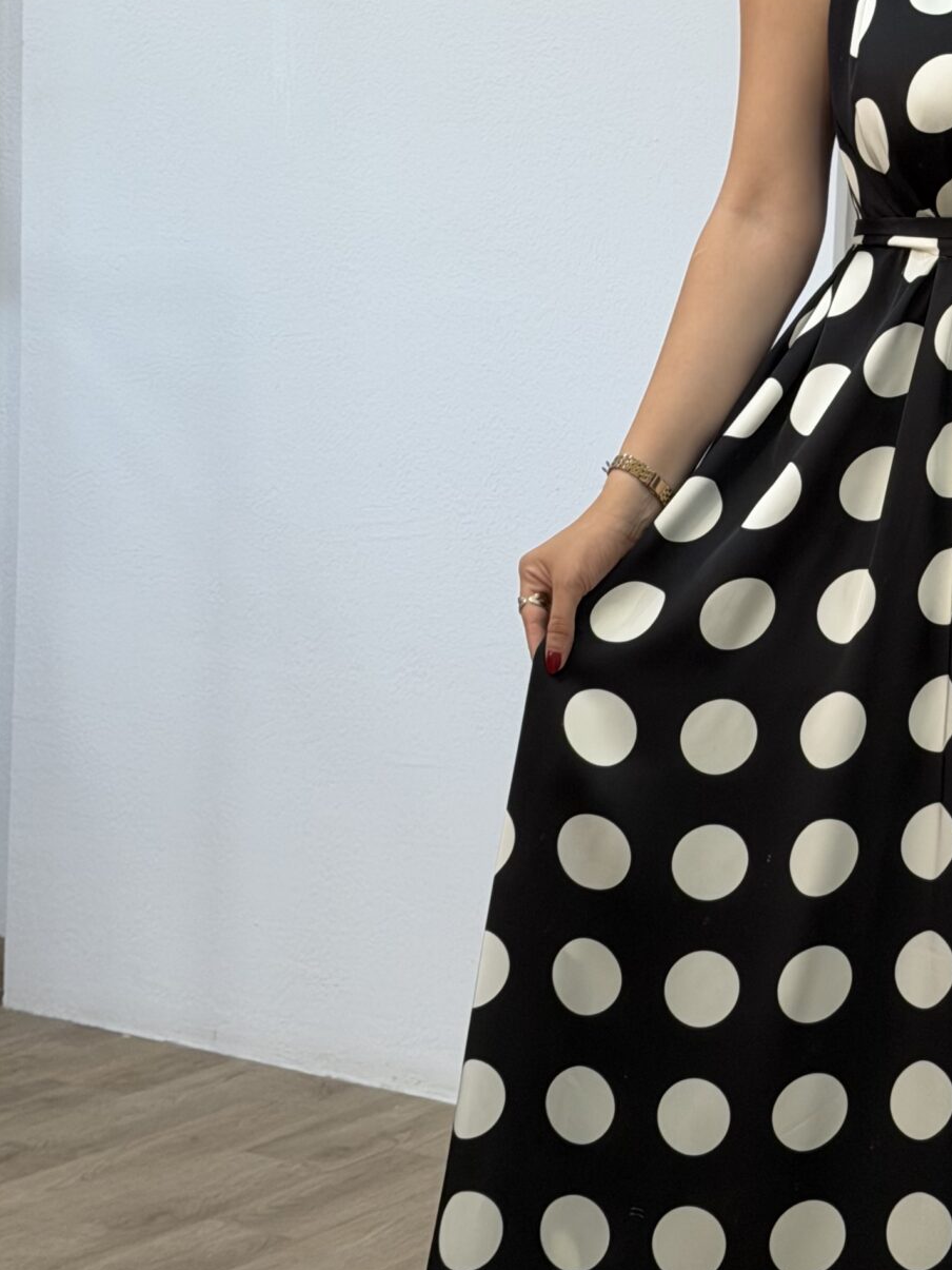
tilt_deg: -23.9
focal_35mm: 102
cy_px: 447
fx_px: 3740
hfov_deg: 14.5
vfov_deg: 19.2
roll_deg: -2.3
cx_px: 690
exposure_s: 1/96
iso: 64
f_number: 1.78
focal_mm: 6.76
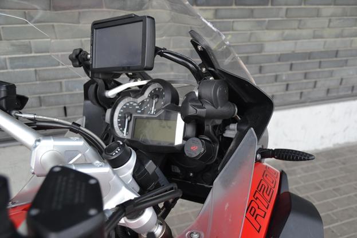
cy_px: 119
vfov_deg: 39.9
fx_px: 327
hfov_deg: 57.2
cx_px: 178
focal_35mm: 33
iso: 400
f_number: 5
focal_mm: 22
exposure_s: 1/100
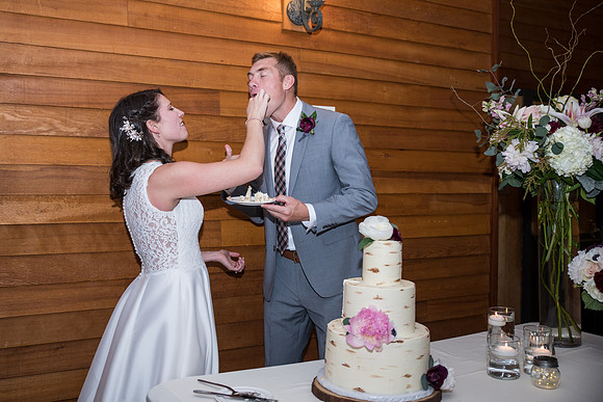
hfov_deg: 50.3
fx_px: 641
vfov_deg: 34.8
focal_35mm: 38
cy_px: 182
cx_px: 278
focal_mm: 35
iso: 500
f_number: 3.5
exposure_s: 1/320
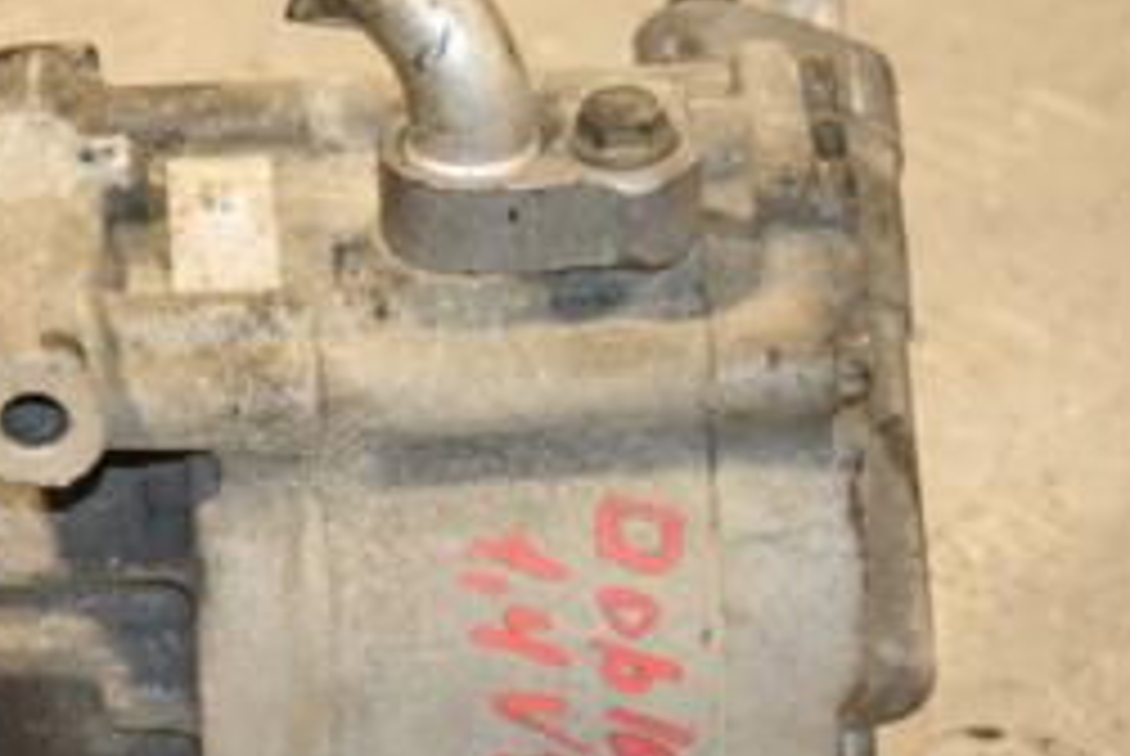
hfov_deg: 9.3
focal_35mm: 222
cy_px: 594
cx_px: 347
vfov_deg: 6.2
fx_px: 6976
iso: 800
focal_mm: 62
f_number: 5.3
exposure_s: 1/125
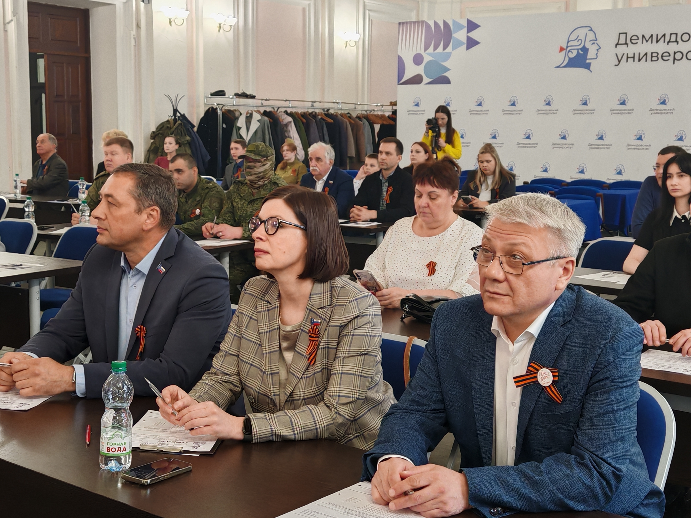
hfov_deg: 37.5
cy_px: 259
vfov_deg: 28.6
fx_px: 1018
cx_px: 346
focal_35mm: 51
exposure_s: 1/47
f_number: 1.9
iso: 320
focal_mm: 6.67
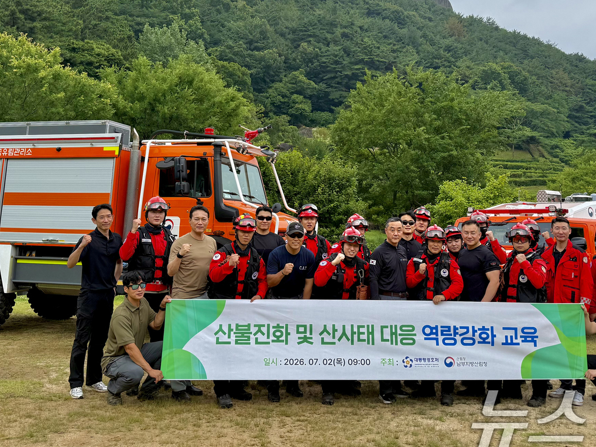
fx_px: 568
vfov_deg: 42.6
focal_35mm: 33
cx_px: 294
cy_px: 162
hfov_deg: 55.3
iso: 80
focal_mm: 6.76
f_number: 1.78
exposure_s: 1/3759
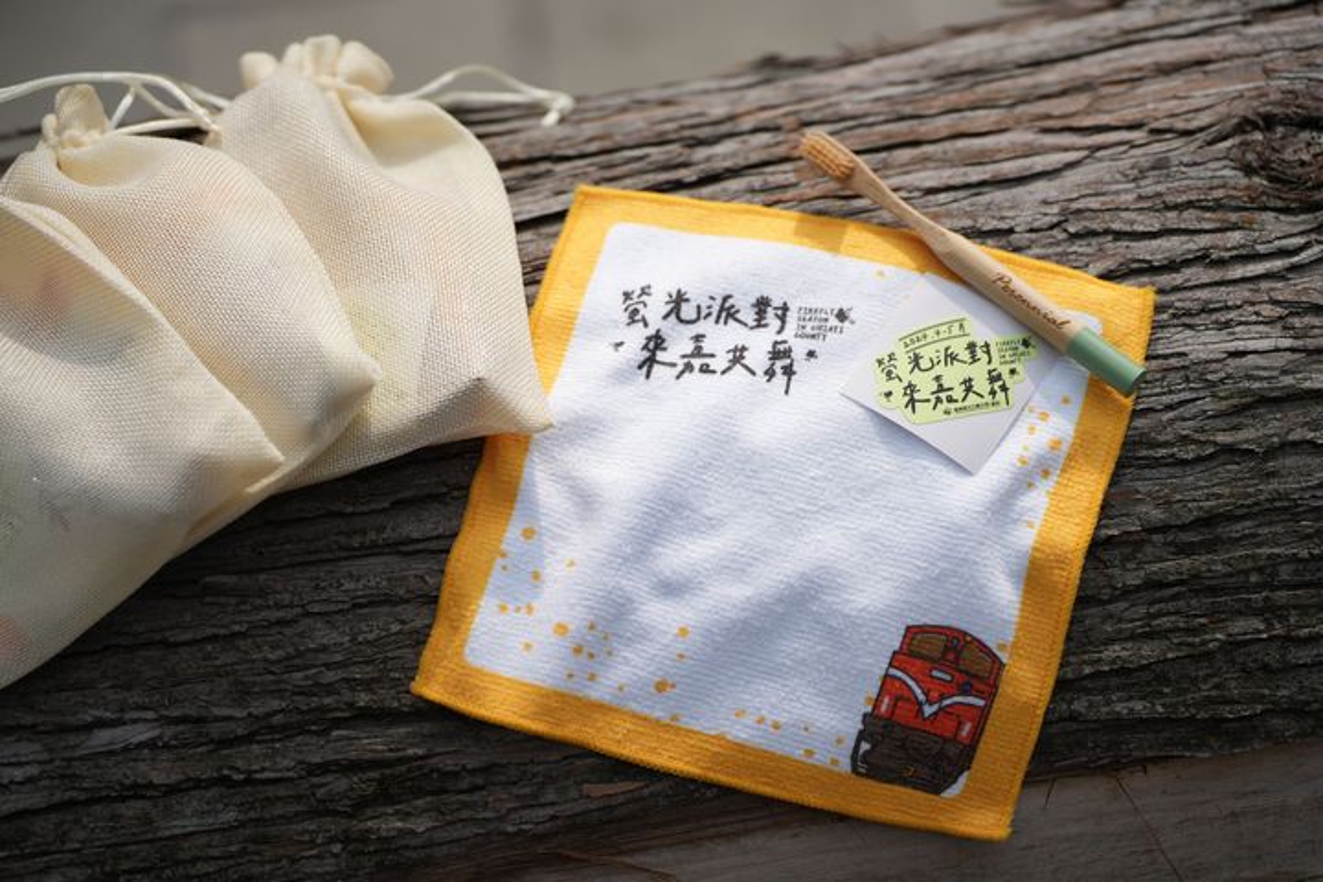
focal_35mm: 76
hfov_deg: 26.7
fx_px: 2793
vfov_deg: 17.9
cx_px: 662
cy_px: 441
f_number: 2.5
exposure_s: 1/8000
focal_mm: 76
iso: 200
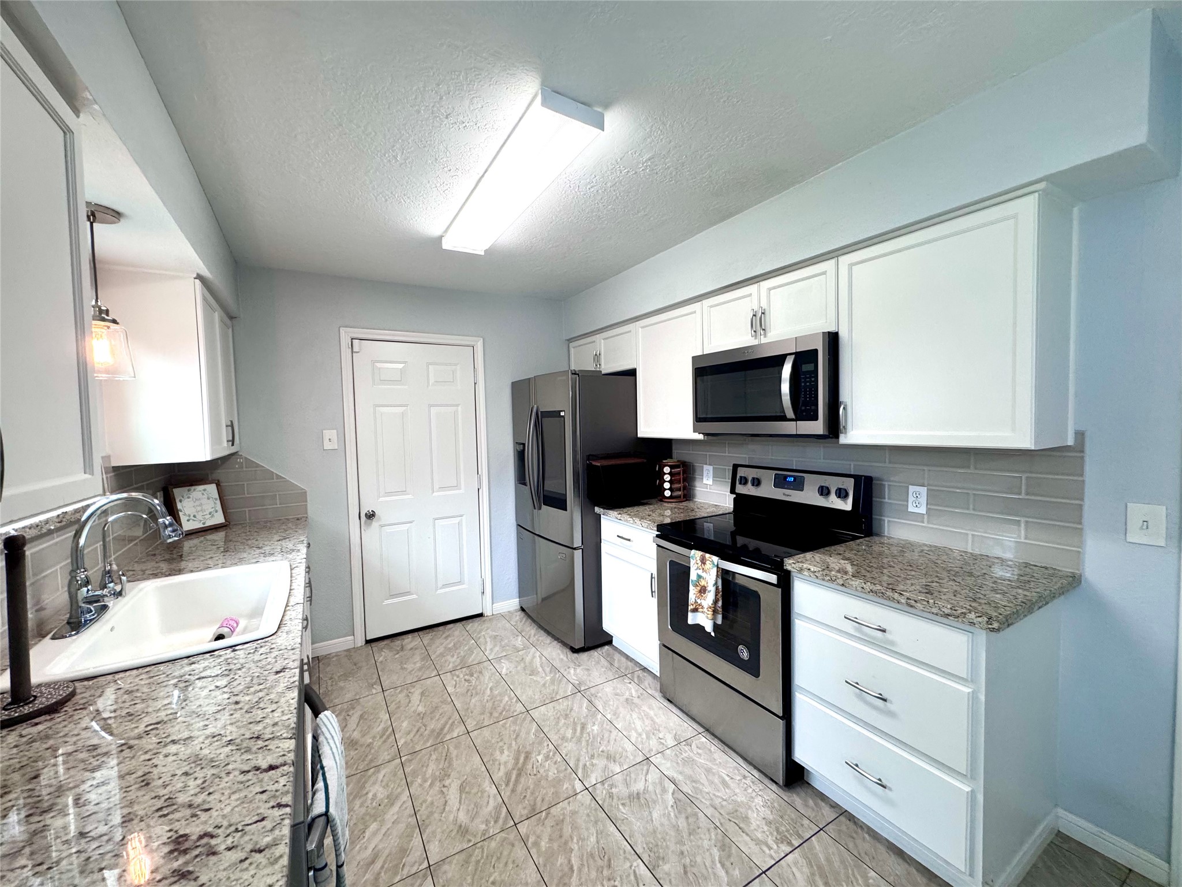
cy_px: 444
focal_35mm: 14
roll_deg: +1.4
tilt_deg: -3.2
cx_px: 591
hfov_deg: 102.1
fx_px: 478
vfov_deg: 85.7
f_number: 2.2
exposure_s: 1/120
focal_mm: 2.22
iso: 200
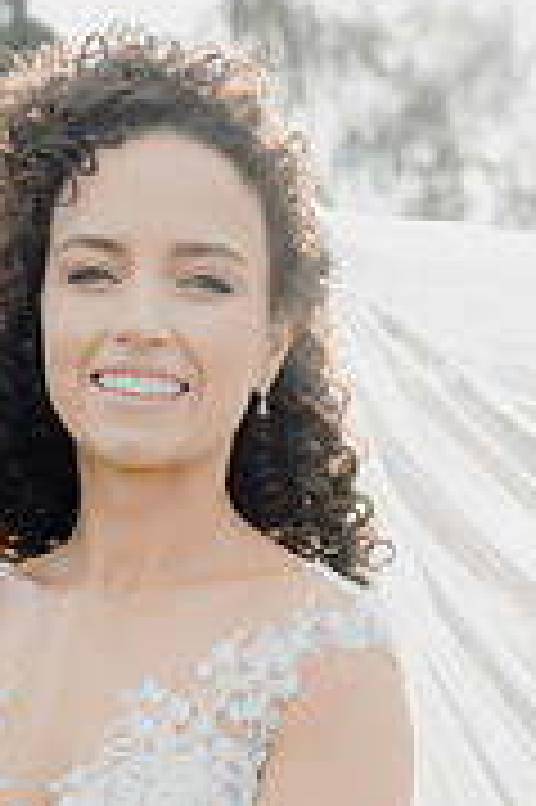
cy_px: 982
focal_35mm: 83
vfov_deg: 22.5
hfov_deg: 16.4
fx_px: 1857
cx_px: 239
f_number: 3.5
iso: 125
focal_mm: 33
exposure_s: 1/500
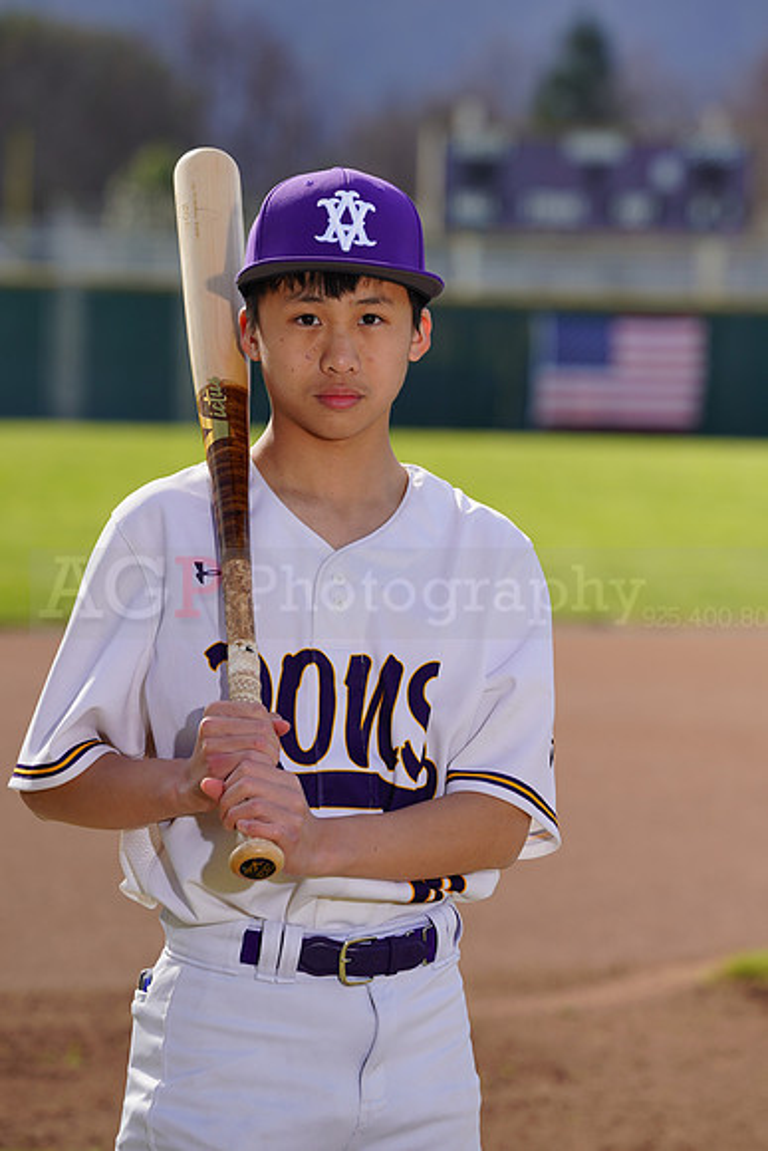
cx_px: 384
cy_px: 576
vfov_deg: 8.4
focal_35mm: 244
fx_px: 7803
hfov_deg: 5.6
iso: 100
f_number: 8
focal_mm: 244
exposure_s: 1/250
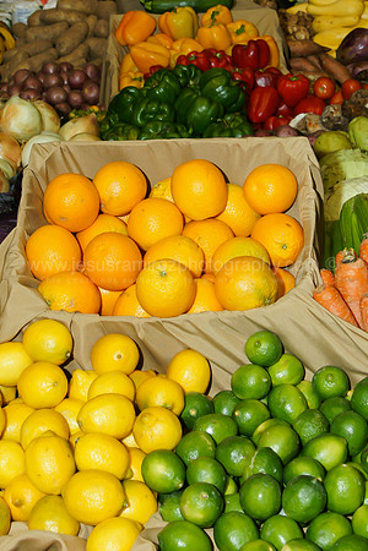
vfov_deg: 37.9
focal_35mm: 52
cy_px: 276
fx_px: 805
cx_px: 184
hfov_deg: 25.8
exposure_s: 1/160
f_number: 7.1
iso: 800
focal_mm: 35
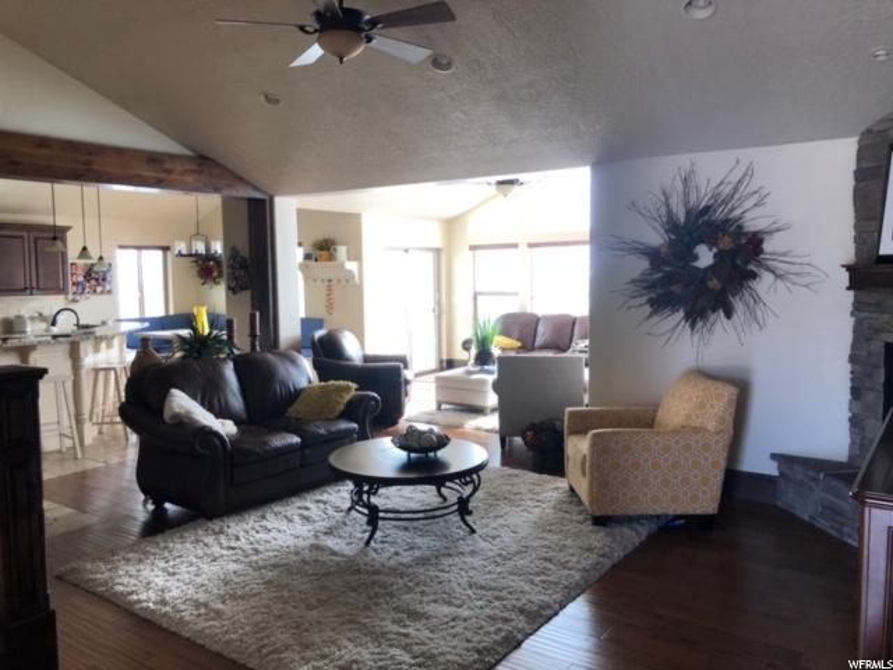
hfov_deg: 63.4
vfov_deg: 49.7
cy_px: 335
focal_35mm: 28
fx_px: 722
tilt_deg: -3.4
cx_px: 446
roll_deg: +1.2
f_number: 1.8
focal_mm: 4
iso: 32
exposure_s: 1/75
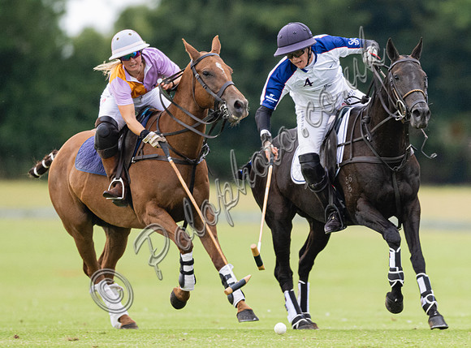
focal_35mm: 1017
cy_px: 195
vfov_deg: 1.4
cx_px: 375
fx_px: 13775
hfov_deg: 2.0
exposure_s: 1/500
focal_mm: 500
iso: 1250
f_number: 4
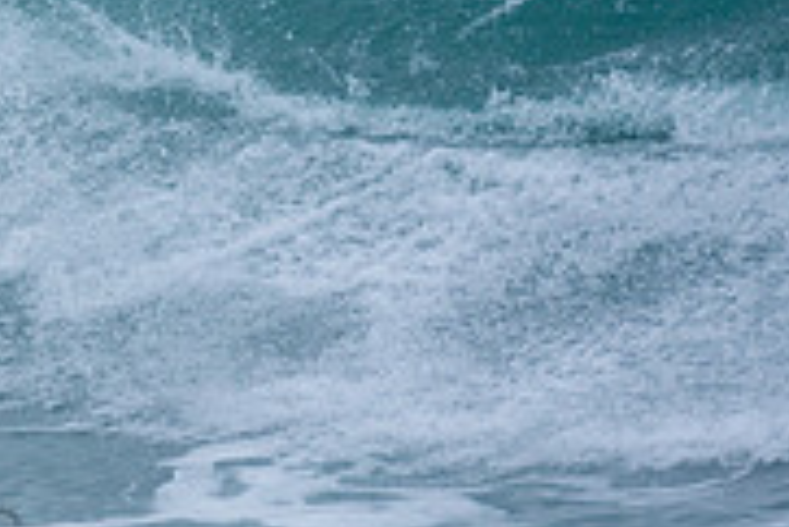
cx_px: -314
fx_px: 52772
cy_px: -194
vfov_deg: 0.6
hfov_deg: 0.9
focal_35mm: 2406
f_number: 5.6
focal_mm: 500
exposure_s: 1/1000
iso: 250
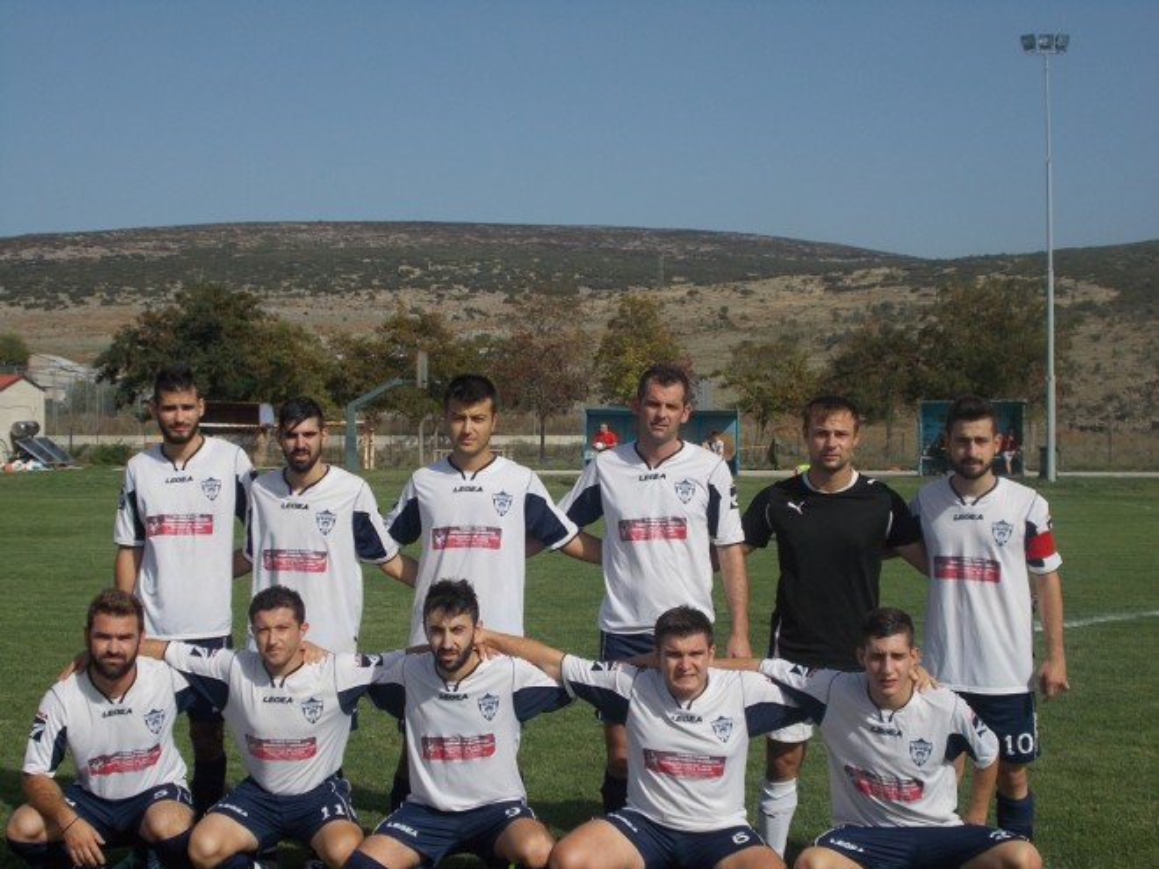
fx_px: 1674
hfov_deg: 38.2
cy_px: 434
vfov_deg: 29.1
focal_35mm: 50
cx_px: 580
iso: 80
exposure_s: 1/125
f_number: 11.3
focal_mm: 9
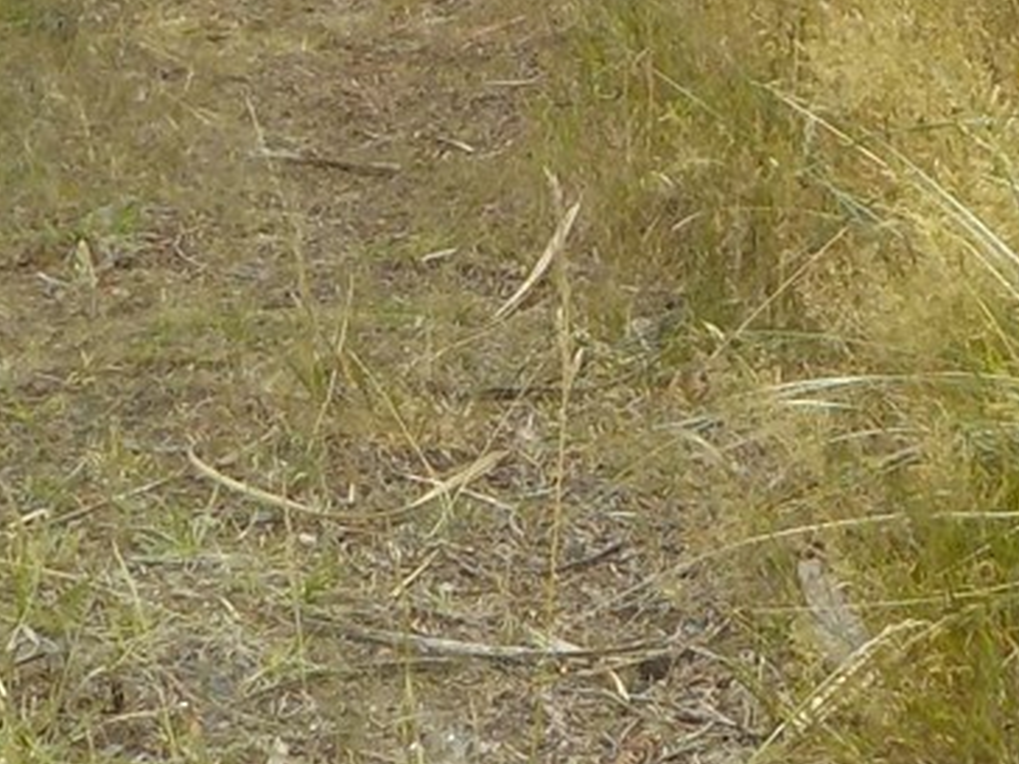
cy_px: -84
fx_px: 3886
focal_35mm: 132
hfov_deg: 14.9
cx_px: 526
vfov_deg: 11.1
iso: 125
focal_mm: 4.1
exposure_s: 1/400
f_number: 3.3
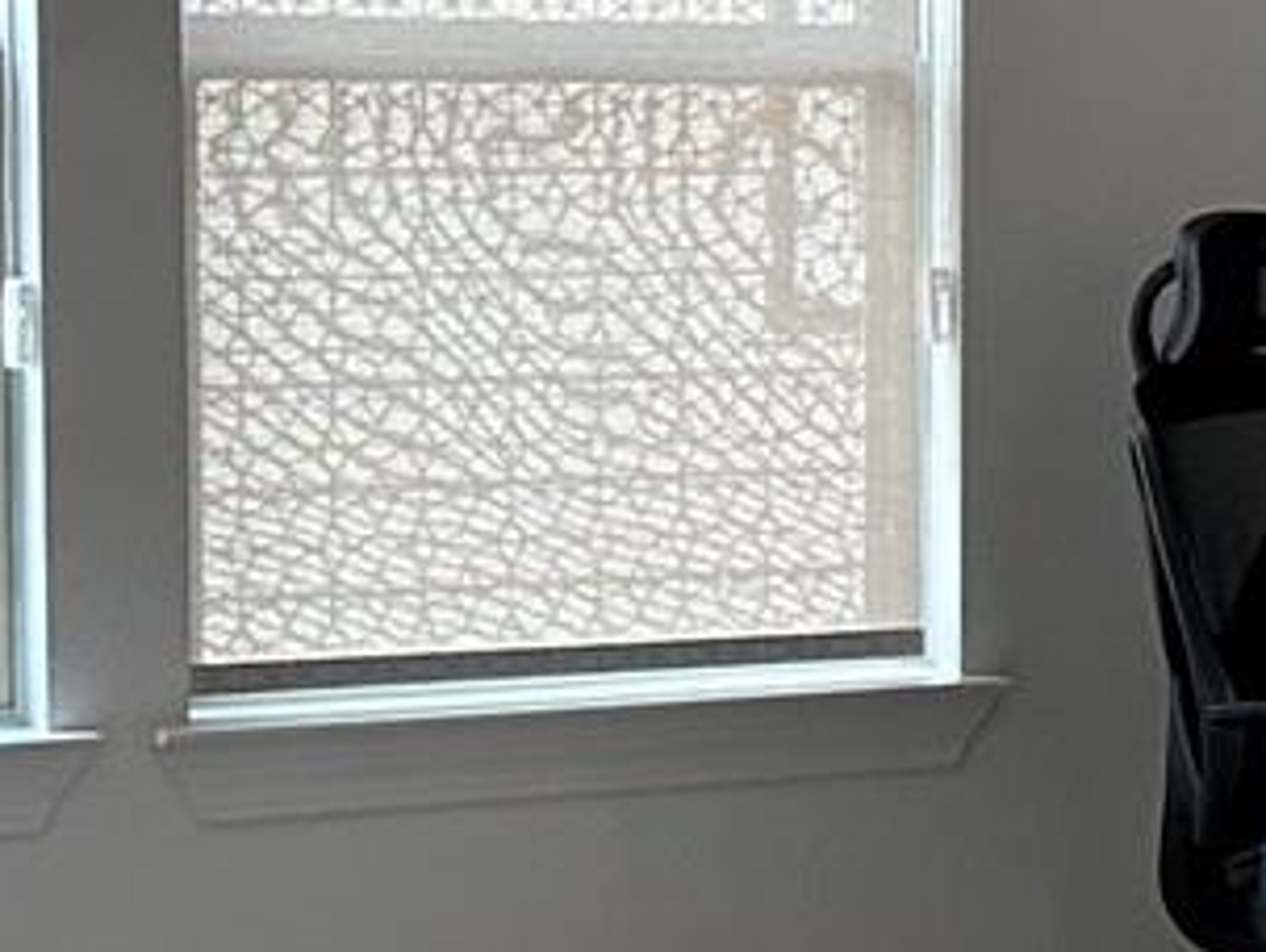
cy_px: 501
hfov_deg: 11.0
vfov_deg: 9.2
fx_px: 5932
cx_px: 2636
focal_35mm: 162
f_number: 1.78
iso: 200
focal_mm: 6.86
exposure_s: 1/120
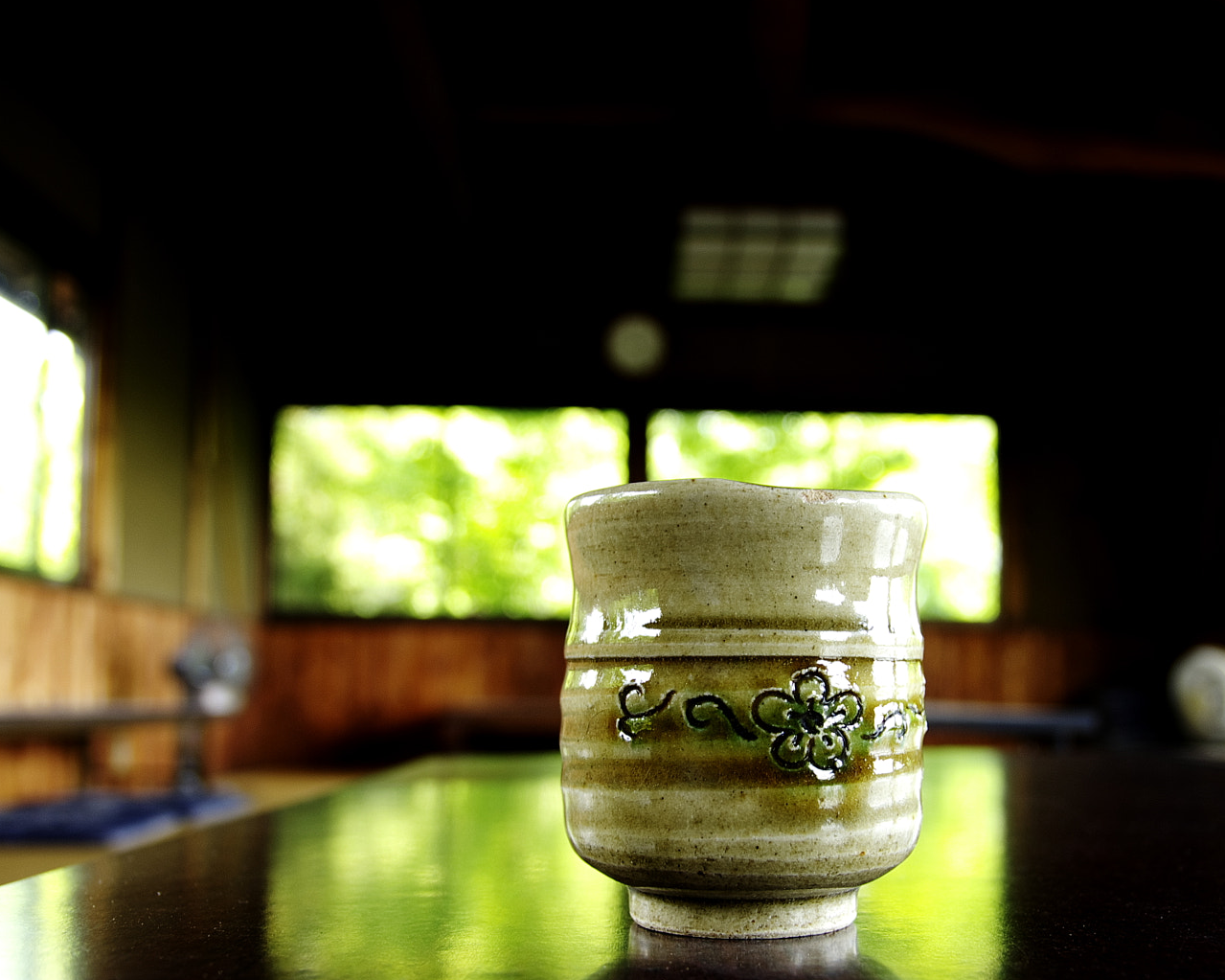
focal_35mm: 36
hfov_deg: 49.9
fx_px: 1305
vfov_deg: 40.7
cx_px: 752
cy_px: 643
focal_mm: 16
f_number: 3.5
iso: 200
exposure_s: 1/60
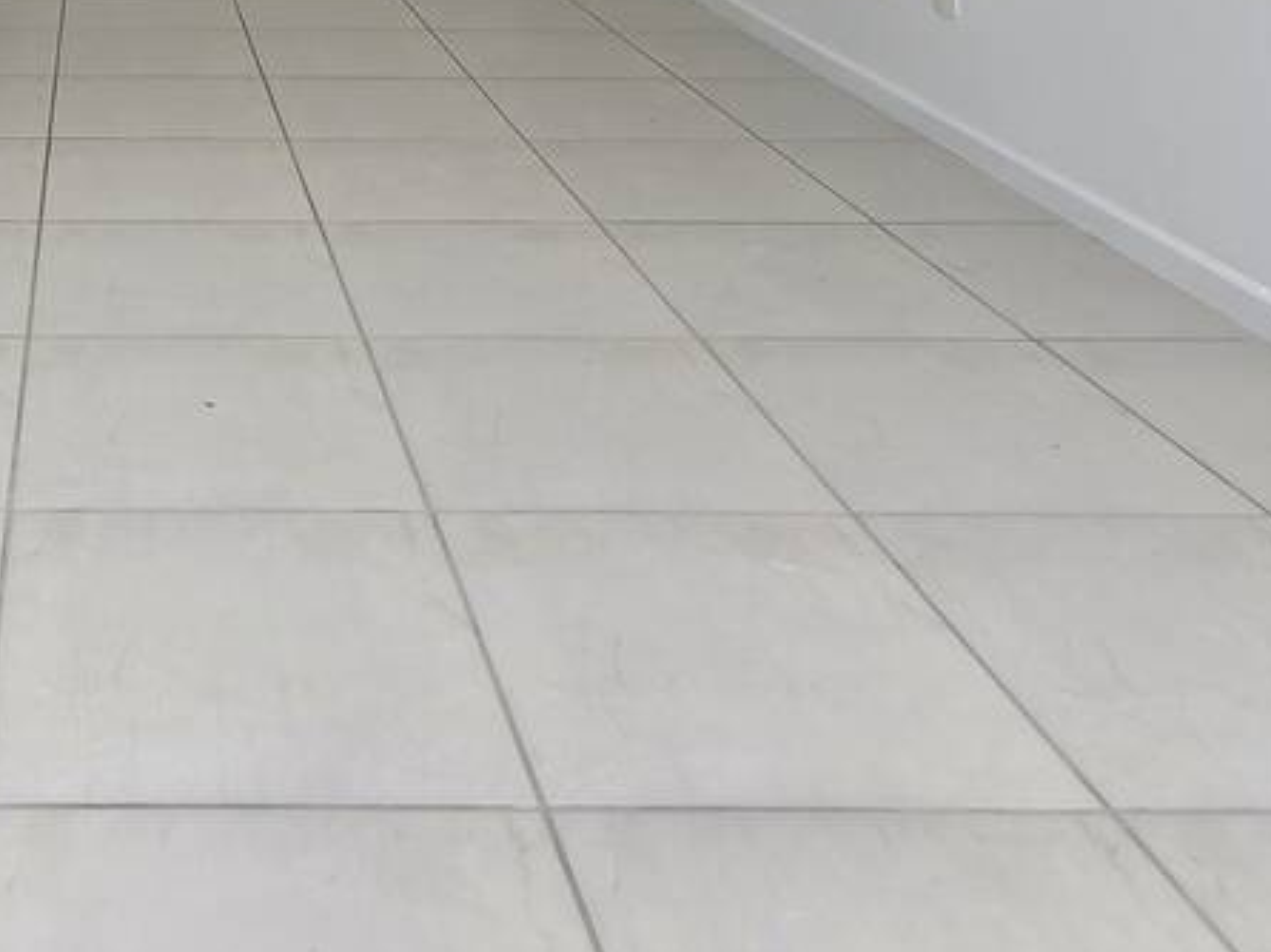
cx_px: 103
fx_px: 1541
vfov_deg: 27.2
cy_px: -368
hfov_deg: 41.0
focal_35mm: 42
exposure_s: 1/294
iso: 40
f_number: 1.9
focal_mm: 2.2
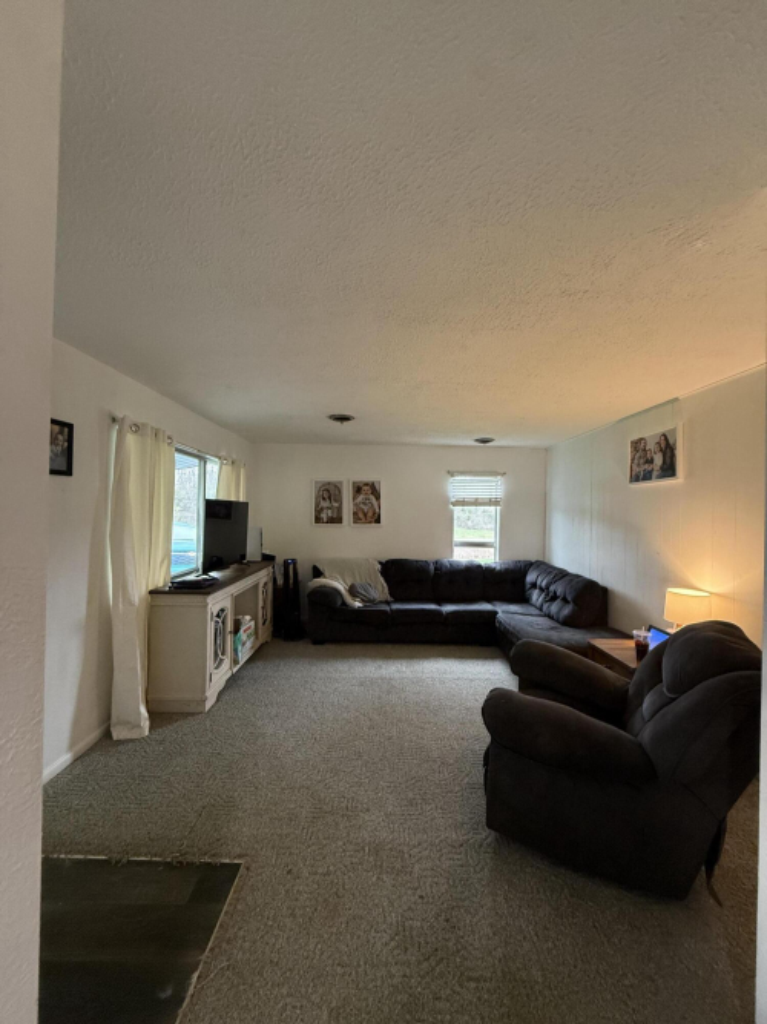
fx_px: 414
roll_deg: -0.9
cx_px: 384
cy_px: 512
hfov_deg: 85.7
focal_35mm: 14
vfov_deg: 102.1
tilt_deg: +0.0
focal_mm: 2.22
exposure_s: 1/60
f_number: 2.2
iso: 320
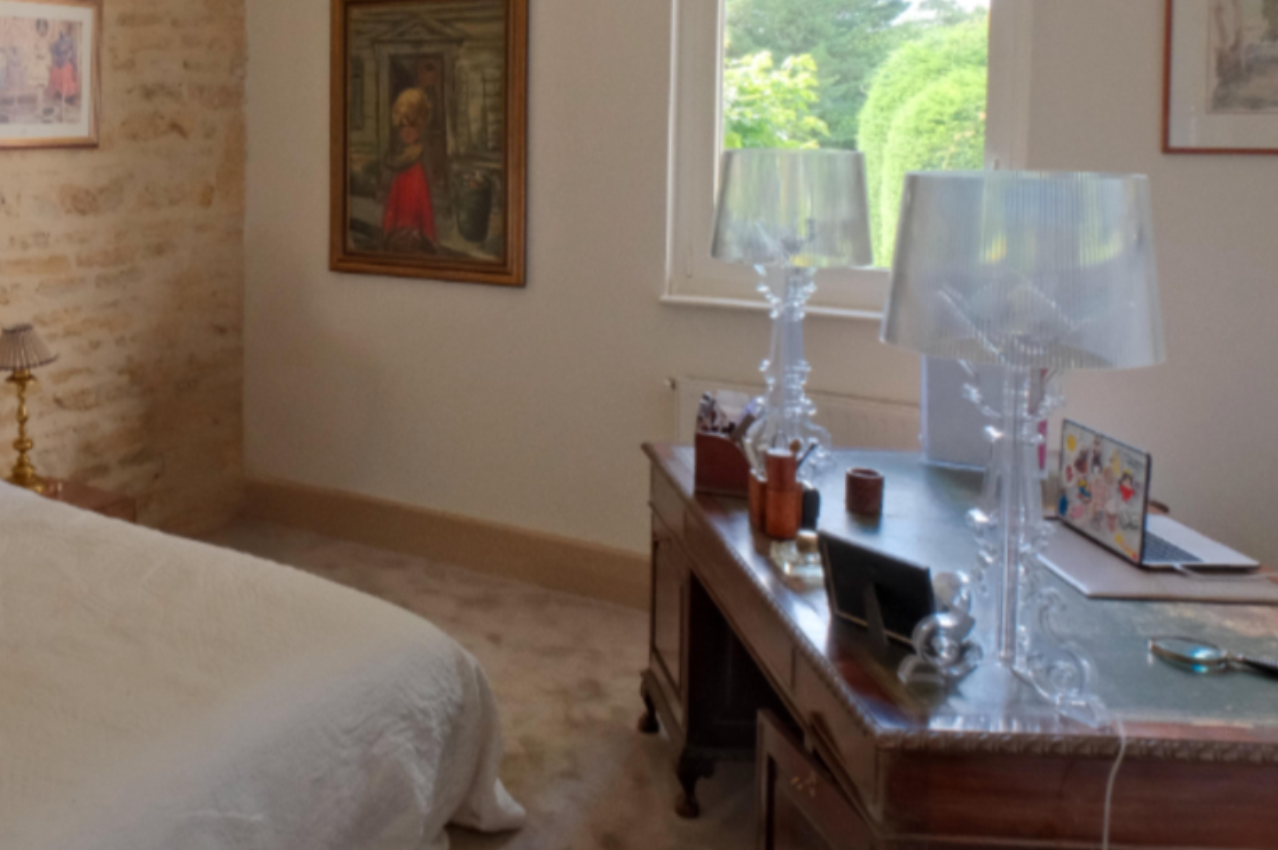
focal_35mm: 36
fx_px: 1277
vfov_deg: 35.9
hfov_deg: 49.9
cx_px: 250
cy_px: 204
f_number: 6.3
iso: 4000
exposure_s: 1/100
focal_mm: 11
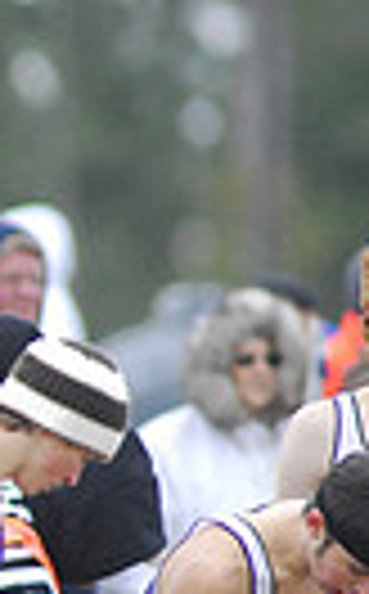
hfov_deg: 0.6
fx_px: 32710
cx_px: -824
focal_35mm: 2024
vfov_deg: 1.0
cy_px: 585
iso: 800
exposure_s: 1/640
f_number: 4
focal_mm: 300
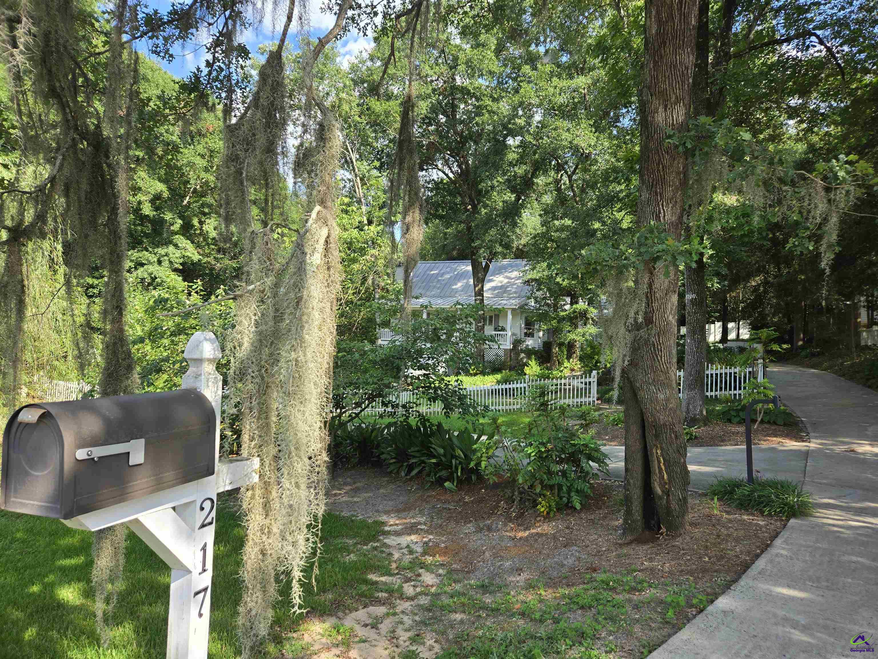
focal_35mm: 23
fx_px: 583
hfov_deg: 73.9
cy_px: 330
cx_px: 439
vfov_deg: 58.9
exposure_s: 1/463
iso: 25
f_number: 1.8
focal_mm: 5.4
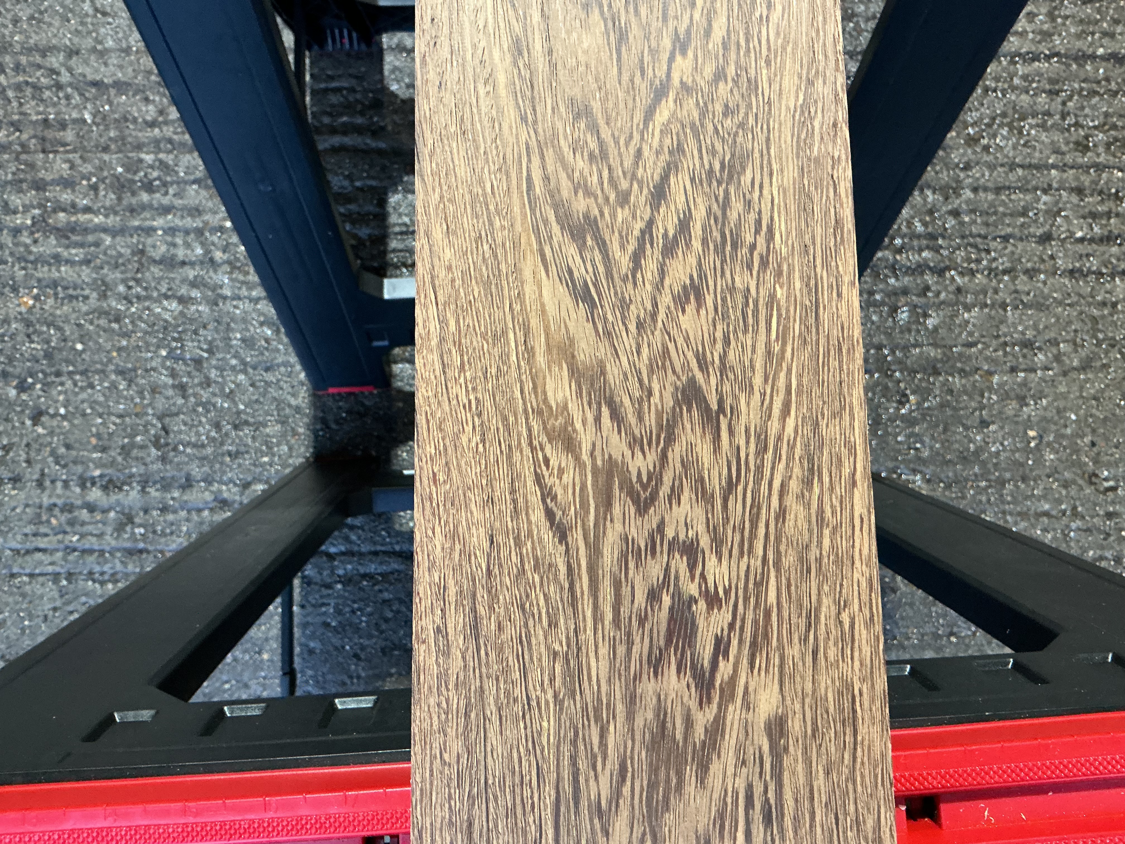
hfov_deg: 61.7
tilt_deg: -81.4
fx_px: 942
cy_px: 422
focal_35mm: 29
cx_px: 562
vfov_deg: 48.2
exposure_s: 1/33
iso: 250
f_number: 1.8
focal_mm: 3
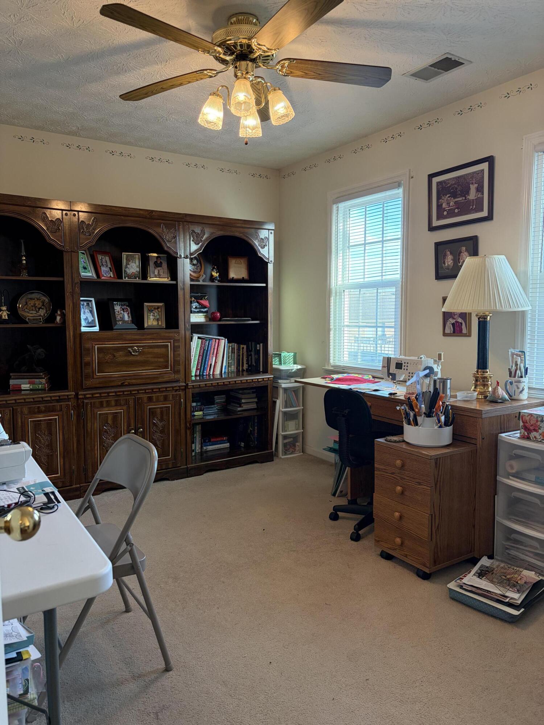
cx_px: 272
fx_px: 545
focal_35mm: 26
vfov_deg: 67.3
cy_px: 362
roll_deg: +0.5
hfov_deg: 53.1
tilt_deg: -5.1
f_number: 1.6
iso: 160
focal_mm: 5.96
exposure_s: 1/60
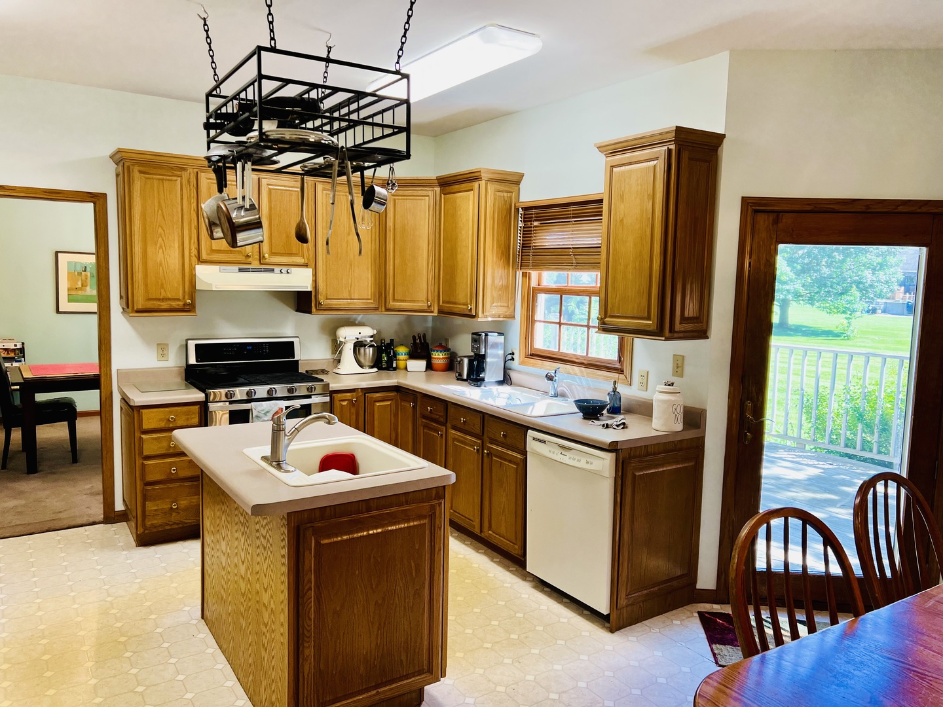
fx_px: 708
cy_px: 354
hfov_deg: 67.3
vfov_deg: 53.1
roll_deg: -1.1
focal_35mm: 26
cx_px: 472
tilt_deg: -6.4
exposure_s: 1/120
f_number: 1.5
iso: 100
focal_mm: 5.7
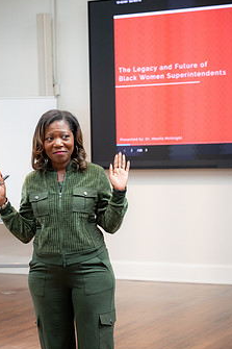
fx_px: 910
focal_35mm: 94
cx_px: 92
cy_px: 172
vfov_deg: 21.7
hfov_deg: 14.5
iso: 1600
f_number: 5
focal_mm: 70
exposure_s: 1/250
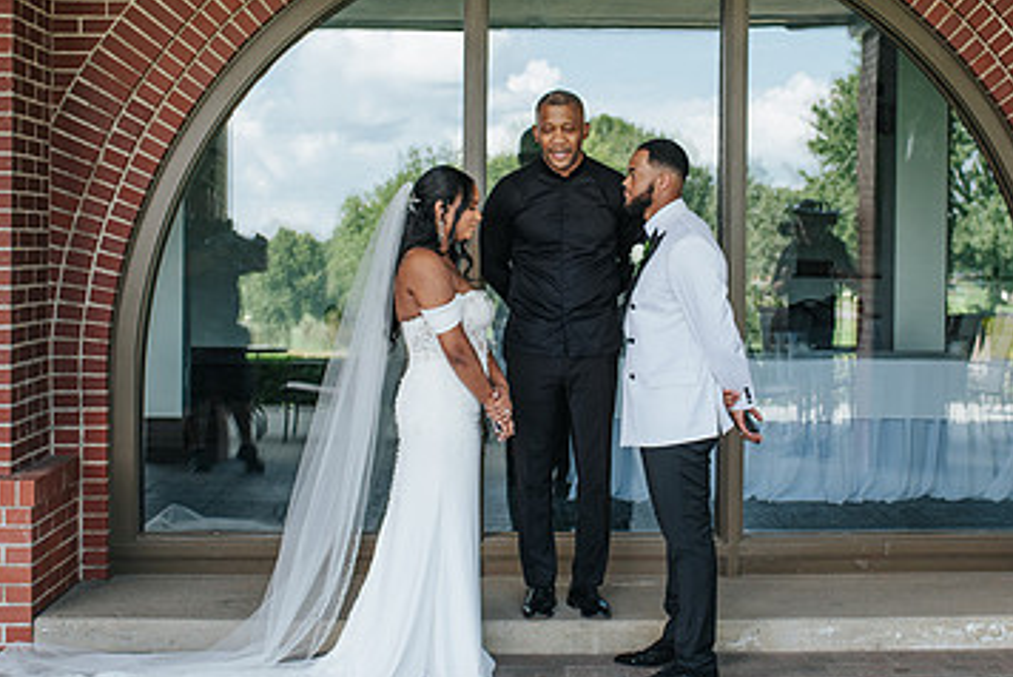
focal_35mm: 60
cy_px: 280
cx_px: 581
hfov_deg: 33.3
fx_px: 1690
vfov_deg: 22.6
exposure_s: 1/200
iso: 200
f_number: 3.2
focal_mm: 35
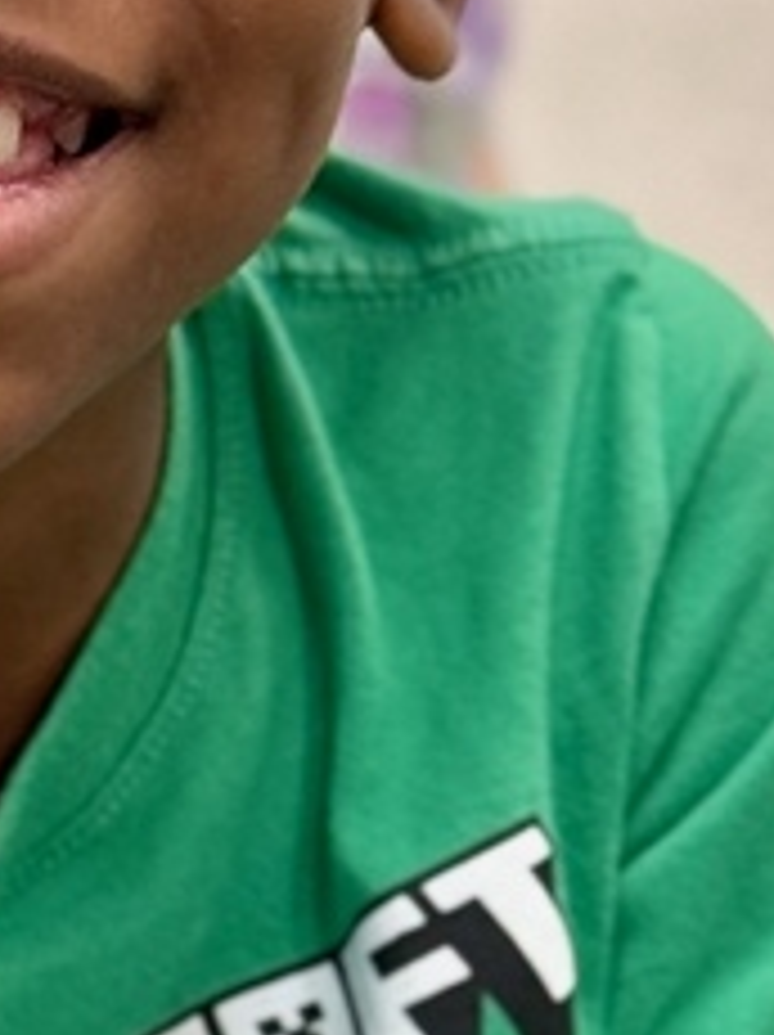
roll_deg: +3.1
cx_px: -140
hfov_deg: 6.9
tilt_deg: -26.4
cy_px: 756
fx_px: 6392
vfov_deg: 9.2
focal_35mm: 214
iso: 160
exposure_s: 1/60
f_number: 1.78
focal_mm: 6.76
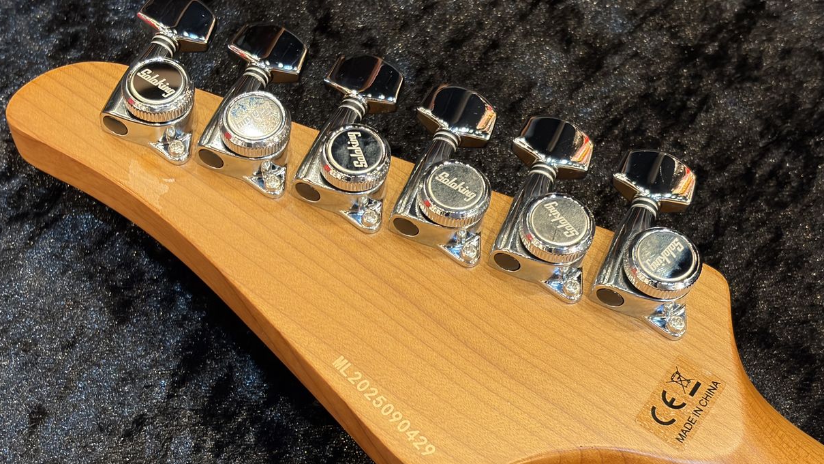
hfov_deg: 34.9
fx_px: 1311
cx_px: 388
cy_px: 283
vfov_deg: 20.0
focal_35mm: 60
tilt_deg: -65.4
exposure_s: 1/40
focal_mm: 5.96
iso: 160
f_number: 1.6
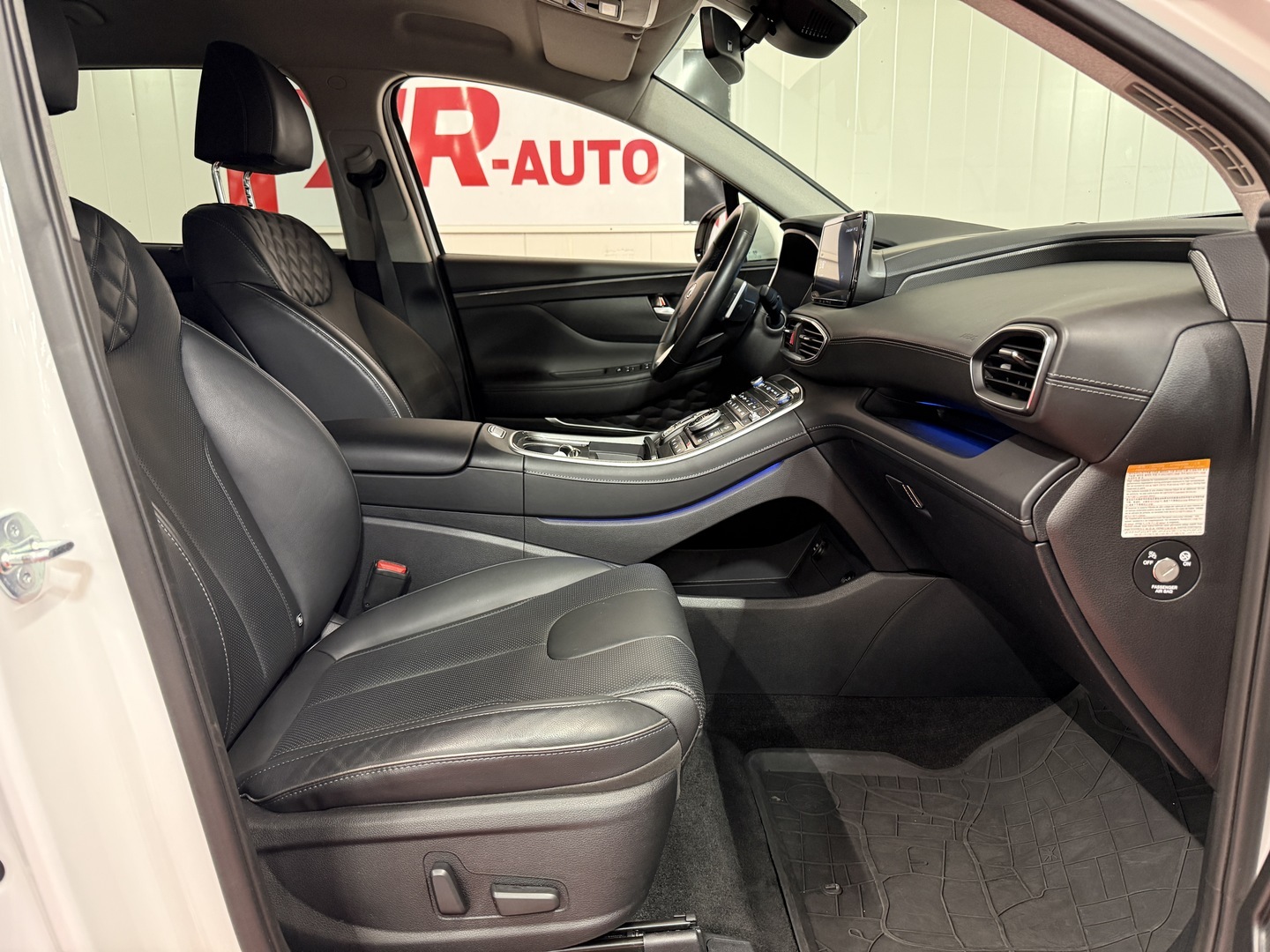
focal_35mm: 24
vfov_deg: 56.8
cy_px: 476
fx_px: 881
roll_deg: +0.5
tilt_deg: -12.3
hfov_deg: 71.6
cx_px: 635
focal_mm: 6.76
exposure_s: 1/50
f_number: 1.78
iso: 500
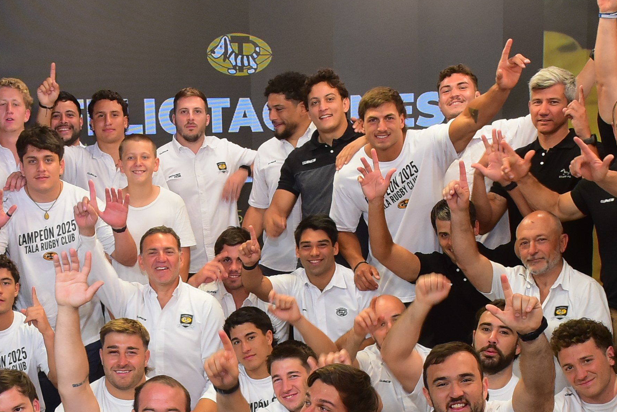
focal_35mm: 75
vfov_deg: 17.6
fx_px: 1286
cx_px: 223
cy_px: 449
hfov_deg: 26.9
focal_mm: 24
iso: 1600
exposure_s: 1/80
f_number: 6.3
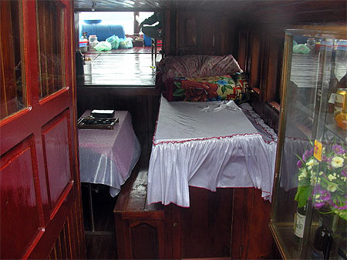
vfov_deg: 40.7
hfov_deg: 52.6
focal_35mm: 35
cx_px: 174
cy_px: 130
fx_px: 351
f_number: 2.8
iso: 50
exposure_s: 1/30
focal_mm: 8.9
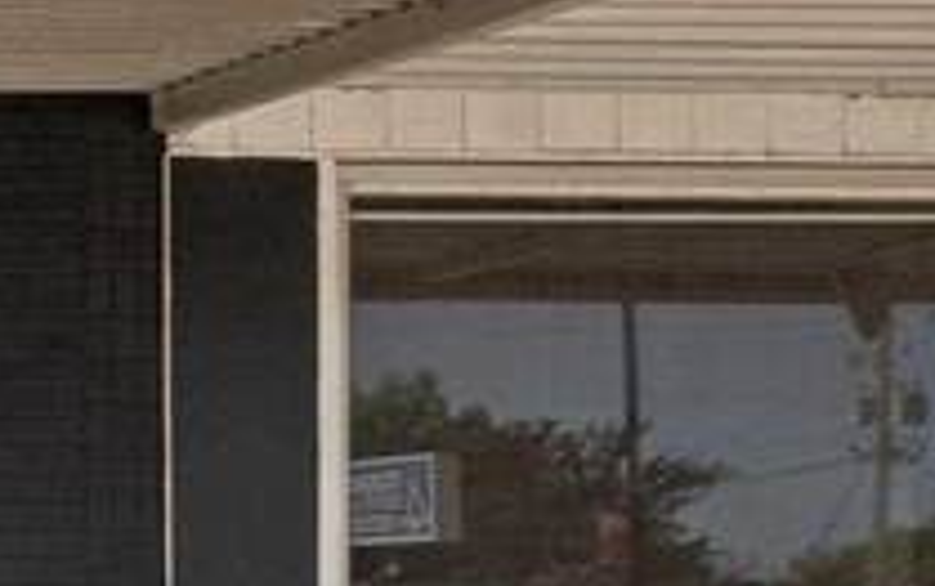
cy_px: 749
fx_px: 2838
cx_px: -1275
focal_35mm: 111
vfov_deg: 11.5
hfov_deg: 13.7
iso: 200
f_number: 8
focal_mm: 11.9
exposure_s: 1/500
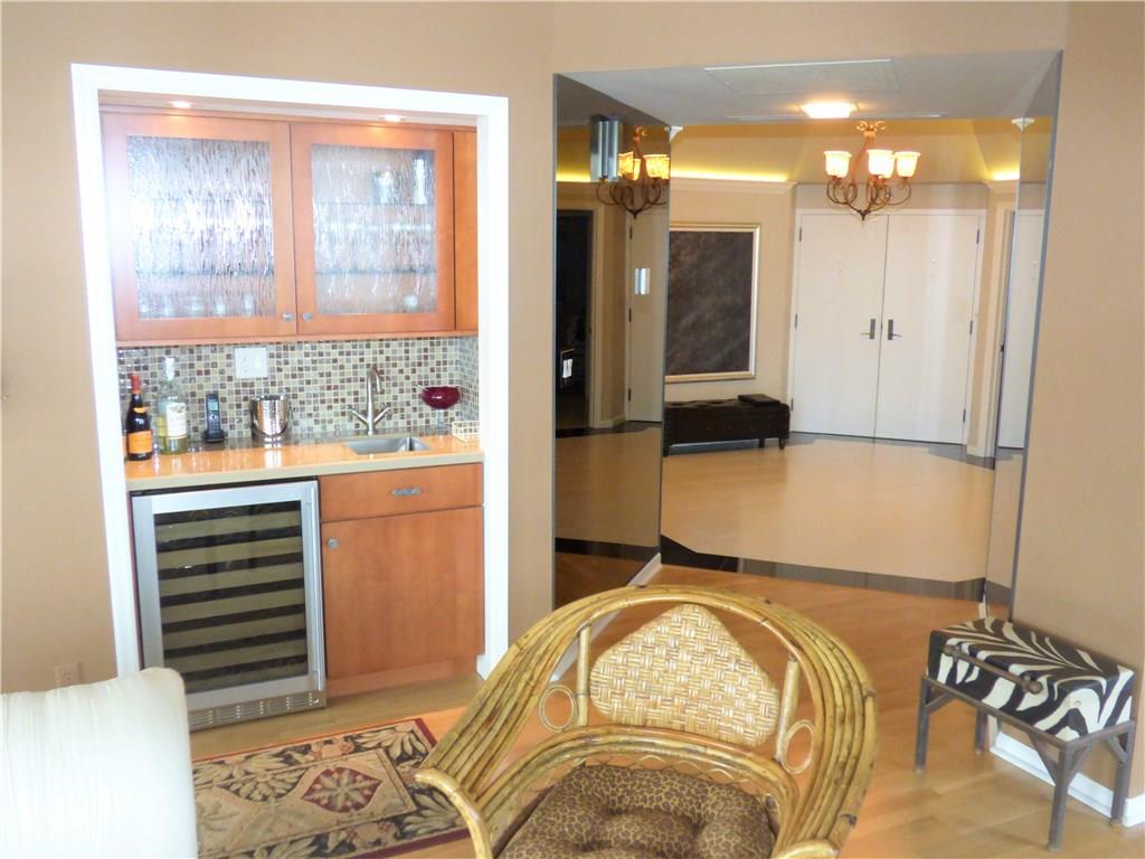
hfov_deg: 60.0
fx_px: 992
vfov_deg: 46.8
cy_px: 430
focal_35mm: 30
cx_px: 572
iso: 800
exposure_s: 1/60
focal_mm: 5.29
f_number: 3.3
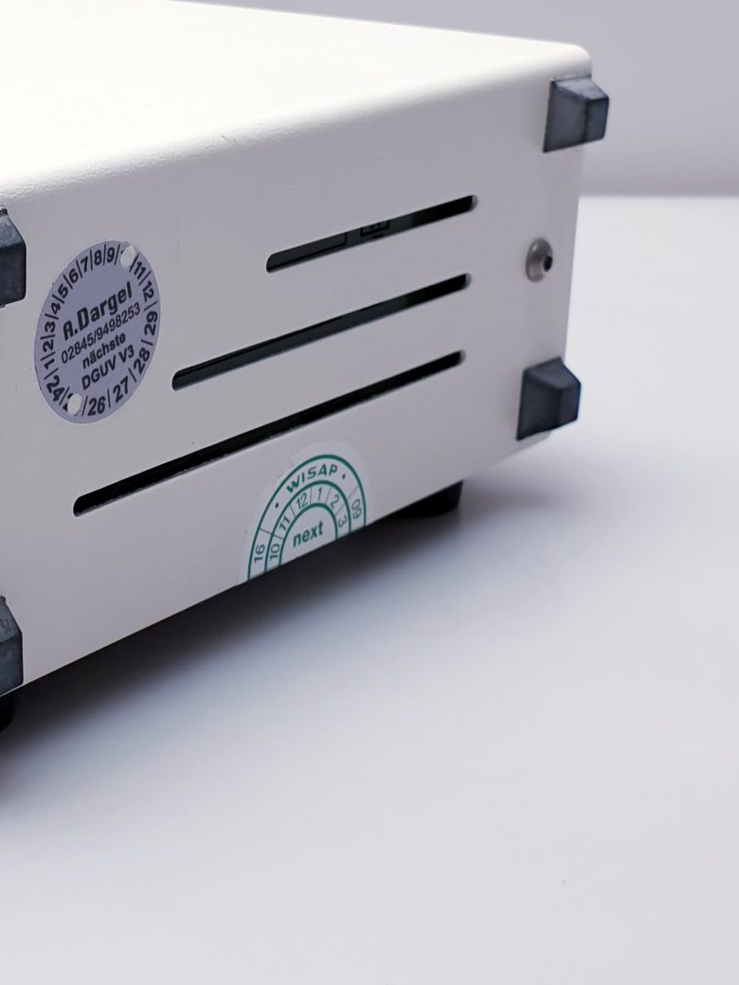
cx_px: -85
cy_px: 289
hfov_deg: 21.7
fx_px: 1822
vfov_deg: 29.9
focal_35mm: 64
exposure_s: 1/100
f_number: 2.4
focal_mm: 4.3
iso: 64
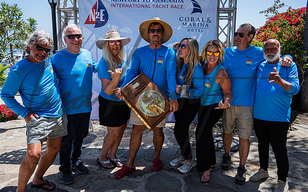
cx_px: 155
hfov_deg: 66.5
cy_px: 83
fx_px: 235
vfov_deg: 44.5
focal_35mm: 28
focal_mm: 24
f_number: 5.6
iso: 160
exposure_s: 1/250
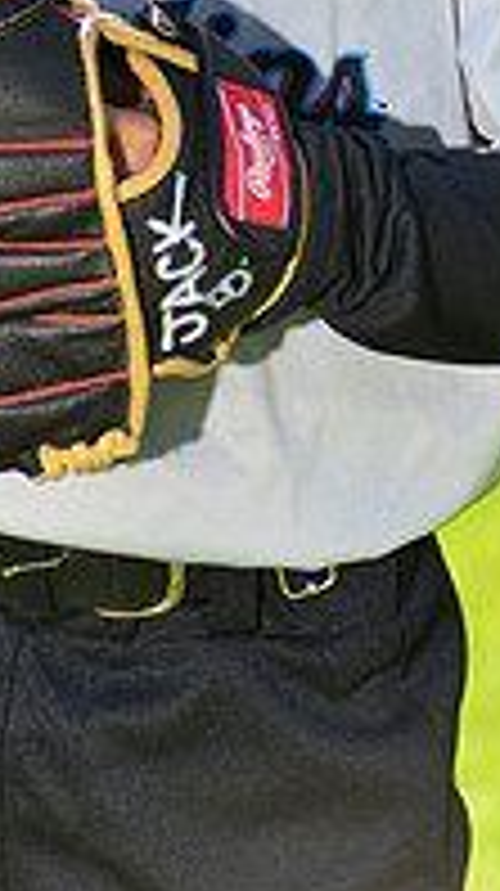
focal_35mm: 523
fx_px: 12359
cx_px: 137
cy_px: -234
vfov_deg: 4.1
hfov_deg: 2.3
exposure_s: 1/250
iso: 100
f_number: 5
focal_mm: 170
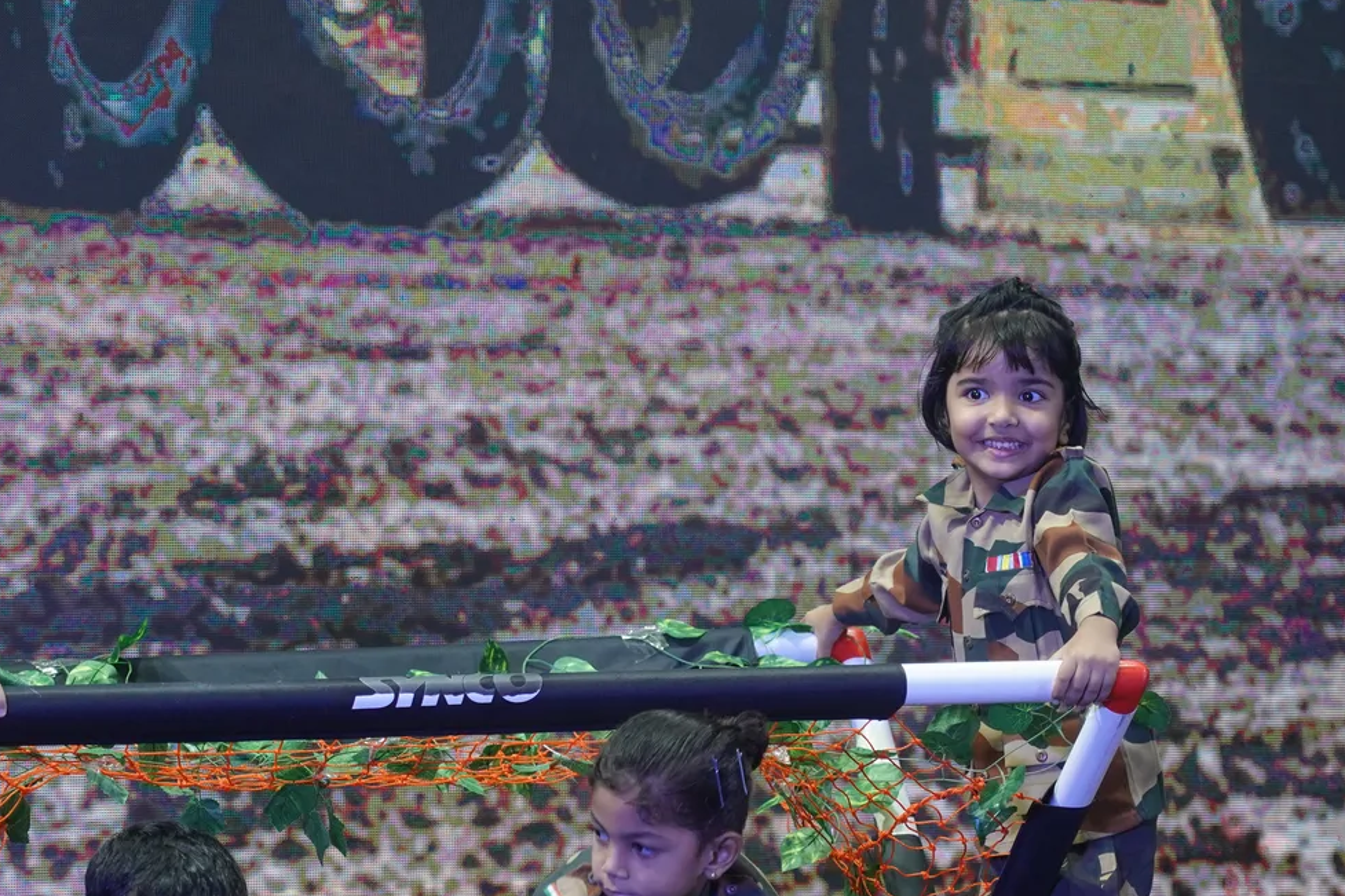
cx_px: 522
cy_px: 667
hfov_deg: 11.9
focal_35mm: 172
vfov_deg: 8.0
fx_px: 6425
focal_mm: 105
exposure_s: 1/200
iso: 1600
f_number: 4
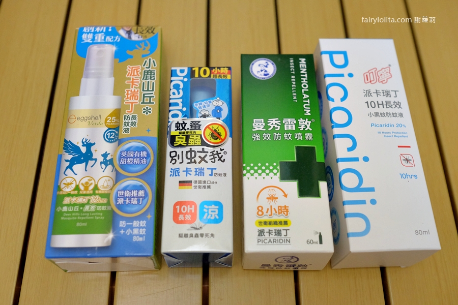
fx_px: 445
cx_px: 229
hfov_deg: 54.4
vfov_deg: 37.9
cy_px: 152
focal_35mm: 35
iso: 2000
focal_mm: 23
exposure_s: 1/50
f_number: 2.8
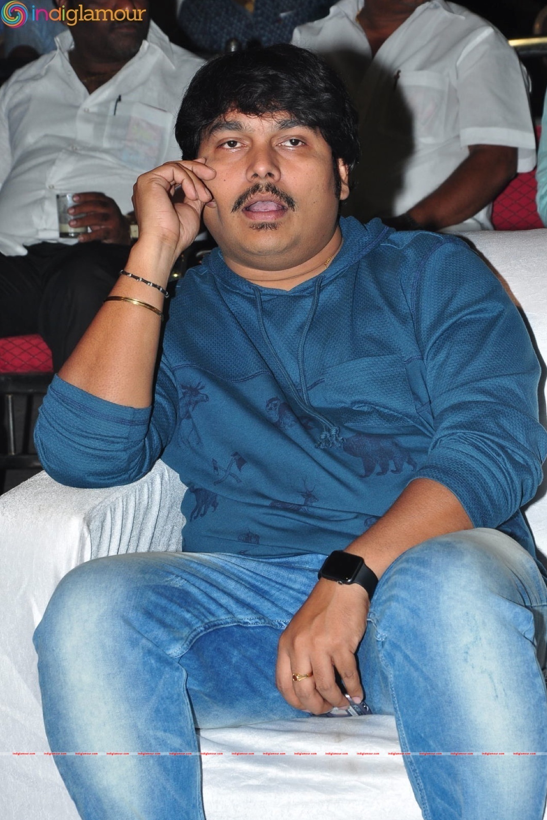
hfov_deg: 10.7
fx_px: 2929
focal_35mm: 129
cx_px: 274
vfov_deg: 15.9
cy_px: 413
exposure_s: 1/125
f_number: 11
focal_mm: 85
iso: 400
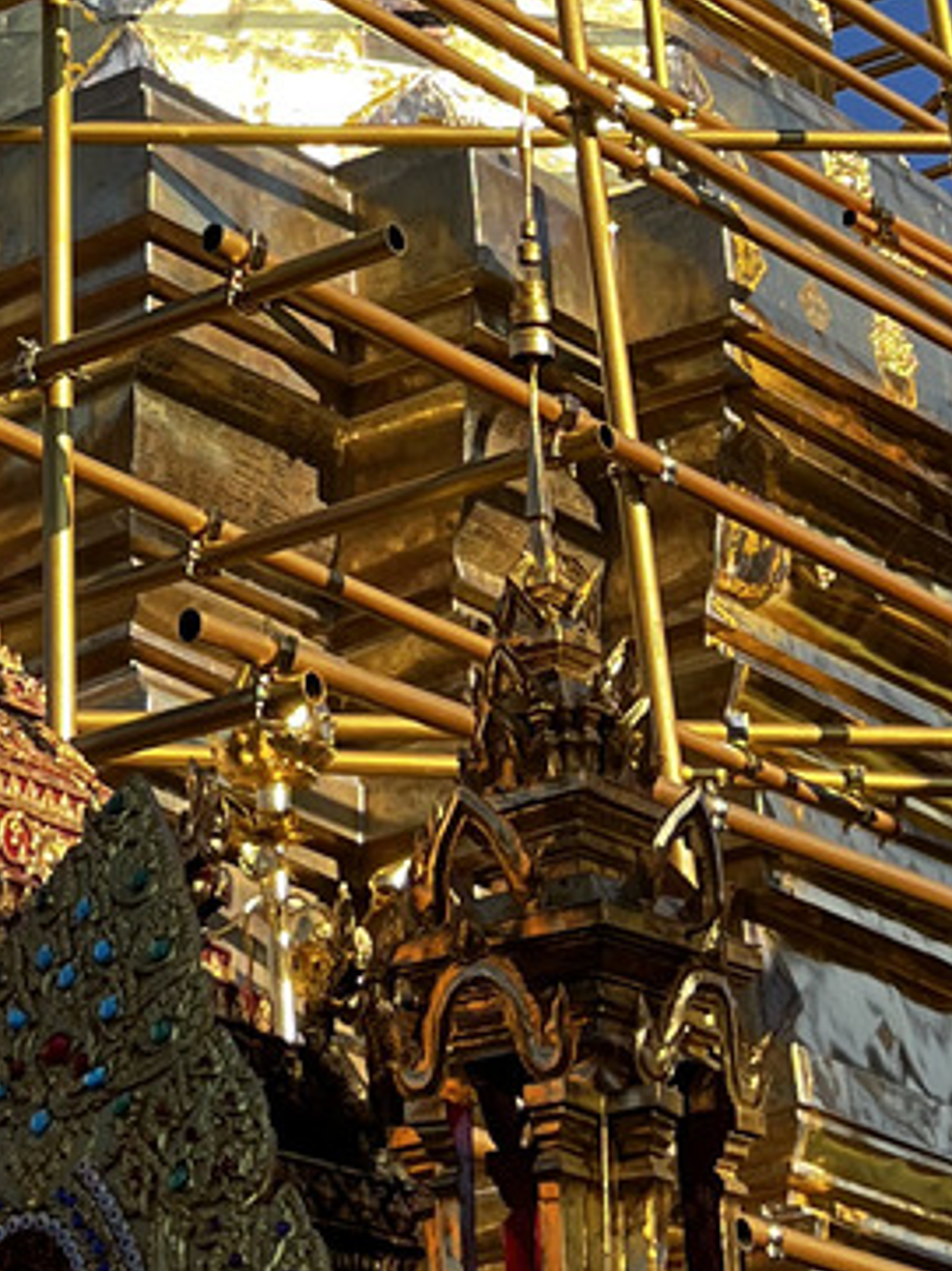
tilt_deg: +32.3
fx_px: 4222
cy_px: -376
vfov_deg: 16.2
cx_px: 116
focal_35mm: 115
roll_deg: +1.4
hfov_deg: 12.8
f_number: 1.5
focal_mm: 5.7
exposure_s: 1/2045
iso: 50
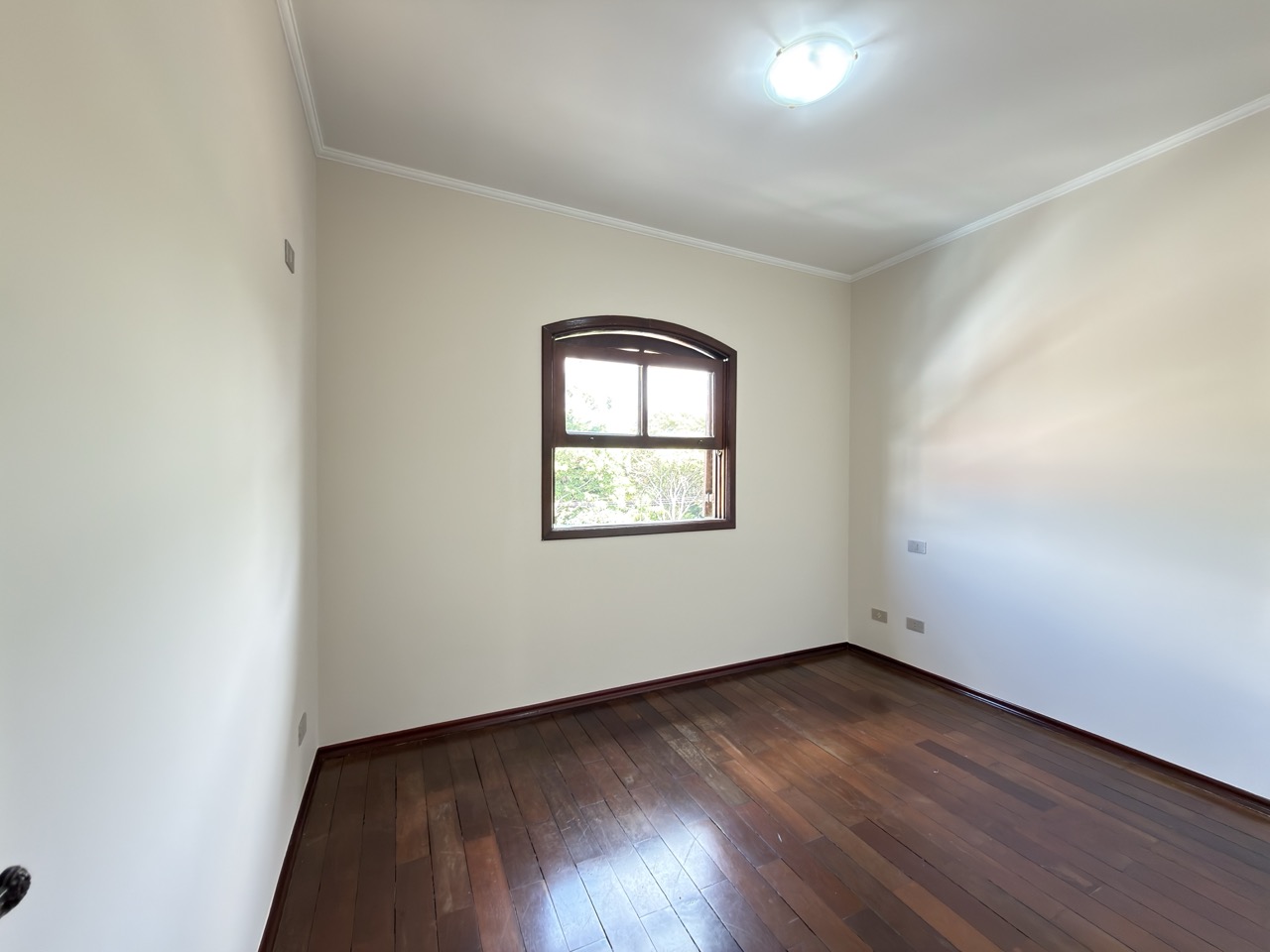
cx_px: 635
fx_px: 514
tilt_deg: -0.3
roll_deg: +0.1
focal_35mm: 14
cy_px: 476
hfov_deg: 102.1
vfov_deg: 85.7
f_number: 2.2
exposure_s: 1/30
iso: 100
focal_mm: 2.22
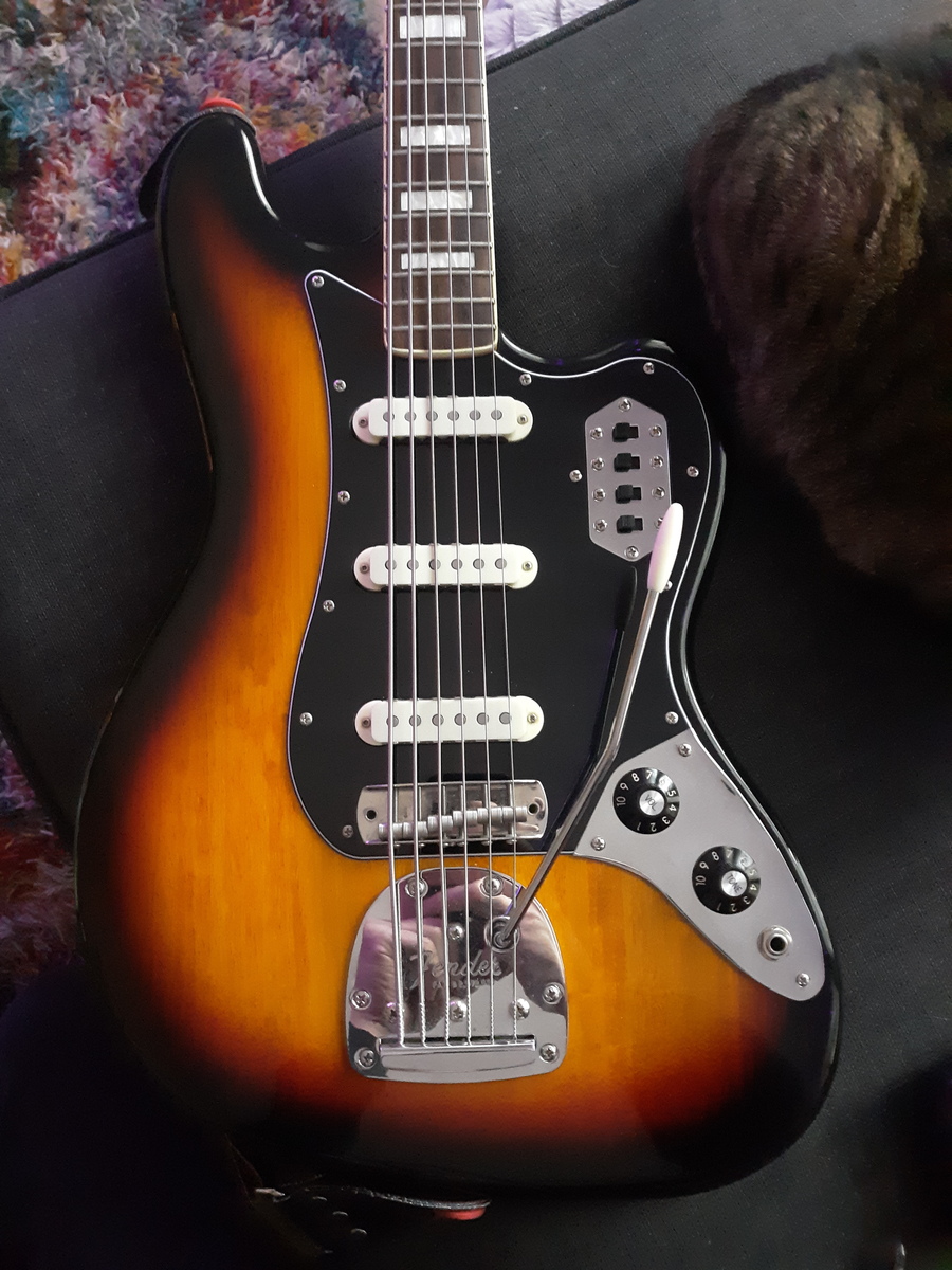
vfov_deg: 63.4
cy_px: 635
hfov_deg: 49.7
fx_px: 1027
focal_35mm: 28
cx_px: 476
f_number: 1.7
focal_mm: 3.7
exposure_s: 1/15
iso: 640
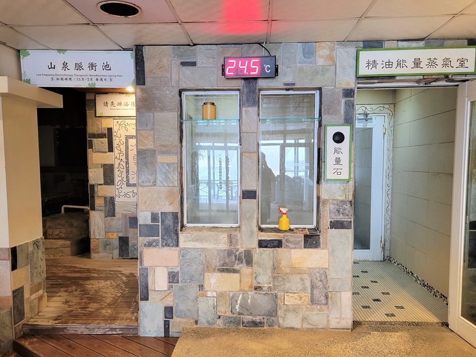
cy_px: 195
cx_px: 235
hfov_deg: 61.7
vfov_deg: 48.1
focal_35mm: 29
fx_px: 399
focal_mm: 5.4
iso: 250
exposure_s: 1/39
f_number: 1.8
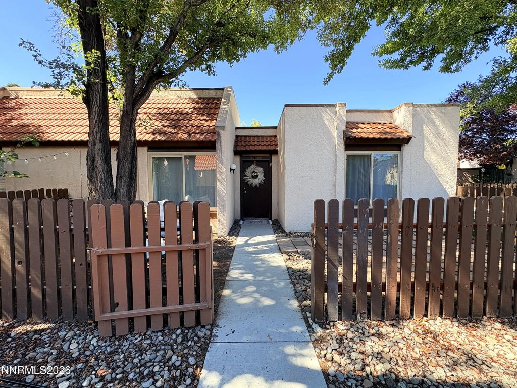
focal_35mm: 14
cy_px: 194
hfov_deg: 102.1
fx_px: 209
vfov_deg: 85.7
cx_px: 258
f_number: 2.2
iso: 64
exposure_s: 1/283
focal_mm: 2.22
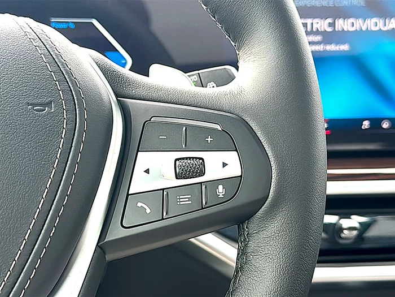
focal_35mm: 46
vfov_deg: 31.5
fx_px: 525
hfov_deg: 41.2
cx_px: 198
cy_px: 148
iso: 125
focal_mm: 6.86
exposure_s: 1/476
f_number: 1.78
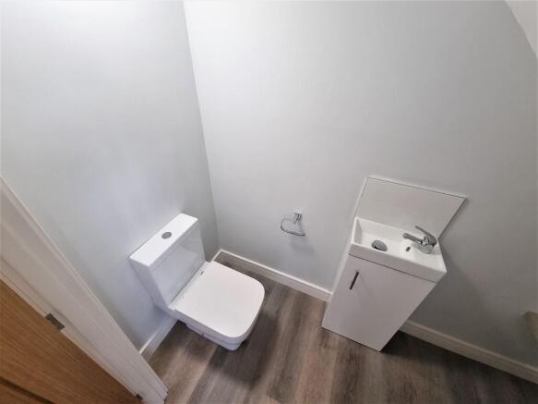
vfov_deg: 89.9
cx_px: 269
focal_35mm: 13
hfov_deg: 106.2
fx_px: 202
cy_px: 202
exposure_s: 1/50
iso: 125
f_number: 2.2
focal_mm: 2.2
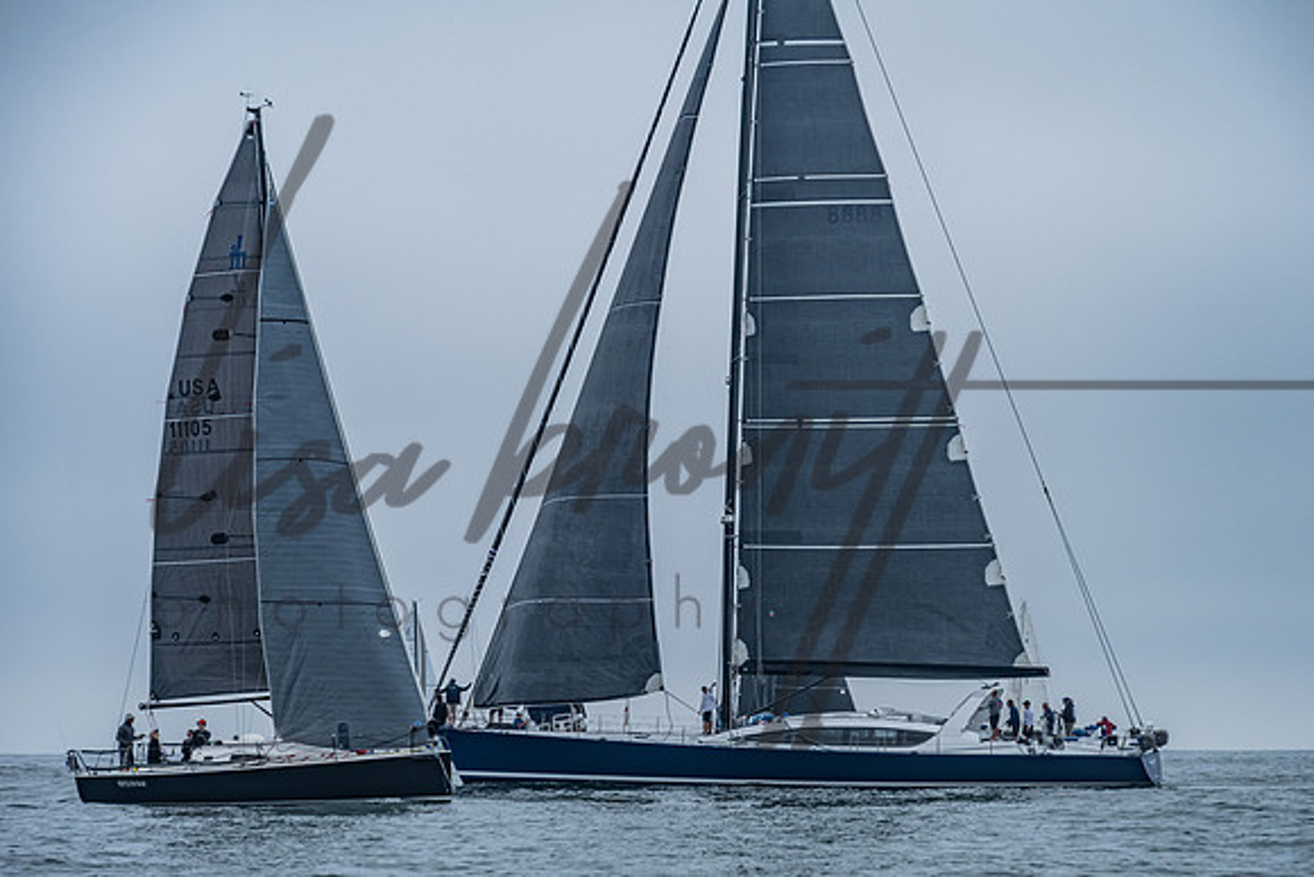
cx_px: 675
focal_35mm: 168
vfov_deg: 8.2
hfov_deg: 12.3
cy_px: 512
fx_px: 6120
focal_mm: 140
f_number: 6.3
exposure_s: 1/1600
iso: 320
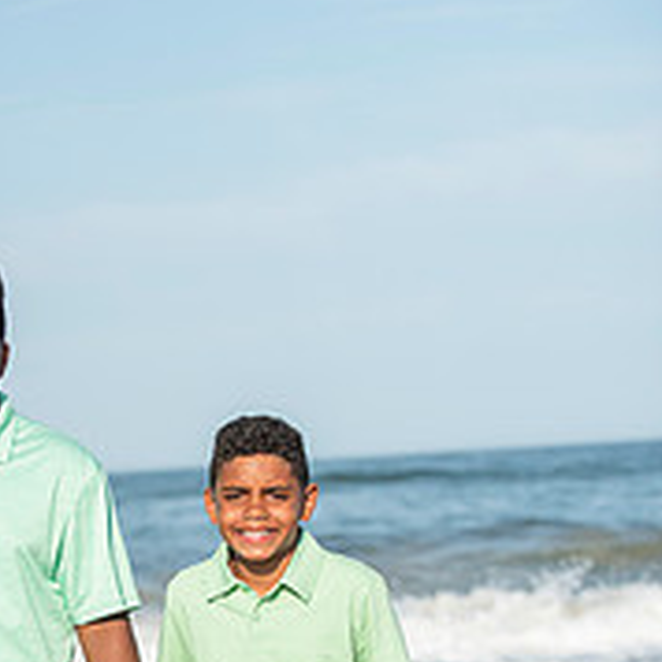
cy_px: 629
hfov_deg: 11.6
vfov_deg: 11.6
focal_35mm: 150
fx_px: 3245
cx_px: 130
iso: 250
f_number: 3.5
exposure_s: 1/3200
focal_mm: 70
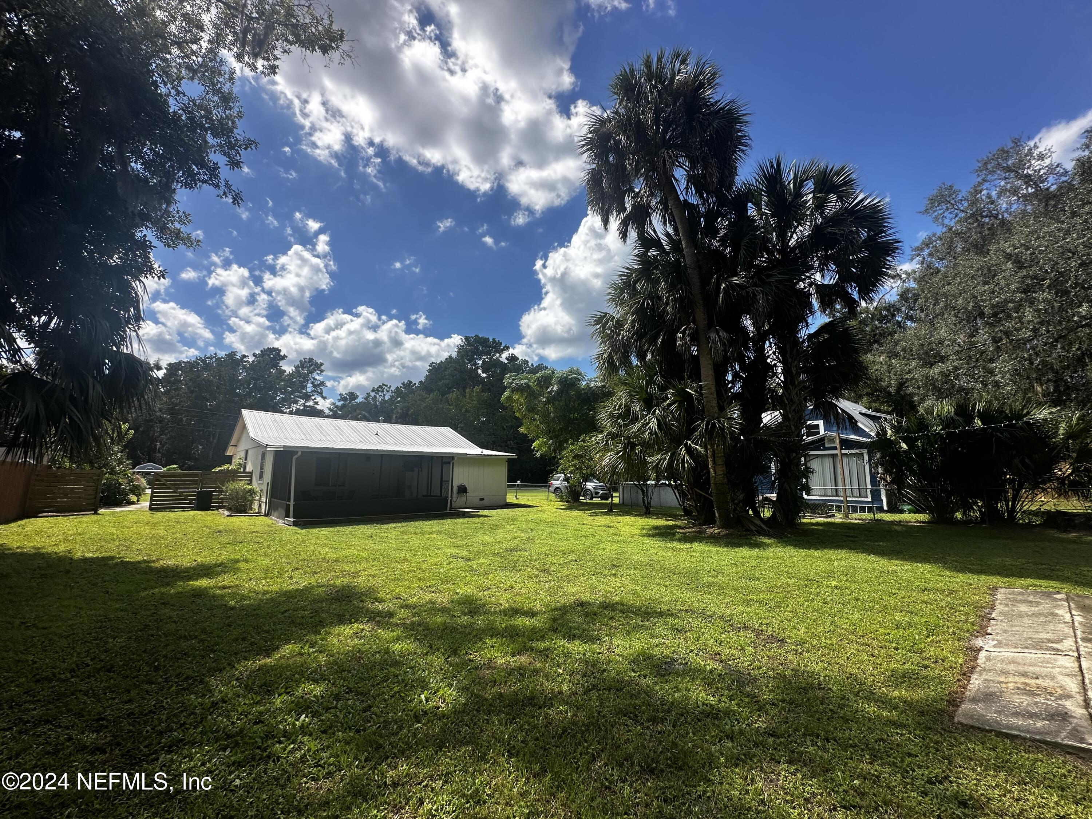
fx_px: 442
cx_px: 546
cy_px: 410
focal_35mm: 14
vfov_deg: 85.7
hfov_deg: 102.1
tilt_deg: +9.2
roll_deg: -0.8
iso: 50
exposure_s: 1/2212
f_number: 2.2
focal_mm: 2.22
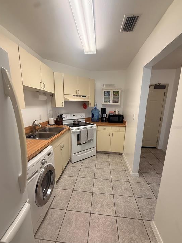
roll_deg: -0.9
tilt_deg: -12.6
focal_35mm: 15
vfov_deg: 98.1
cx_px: 91
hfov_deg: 81.8
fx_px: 105
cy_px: 127
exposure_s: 1/120
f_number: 2.2
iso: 160
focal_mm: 2.22
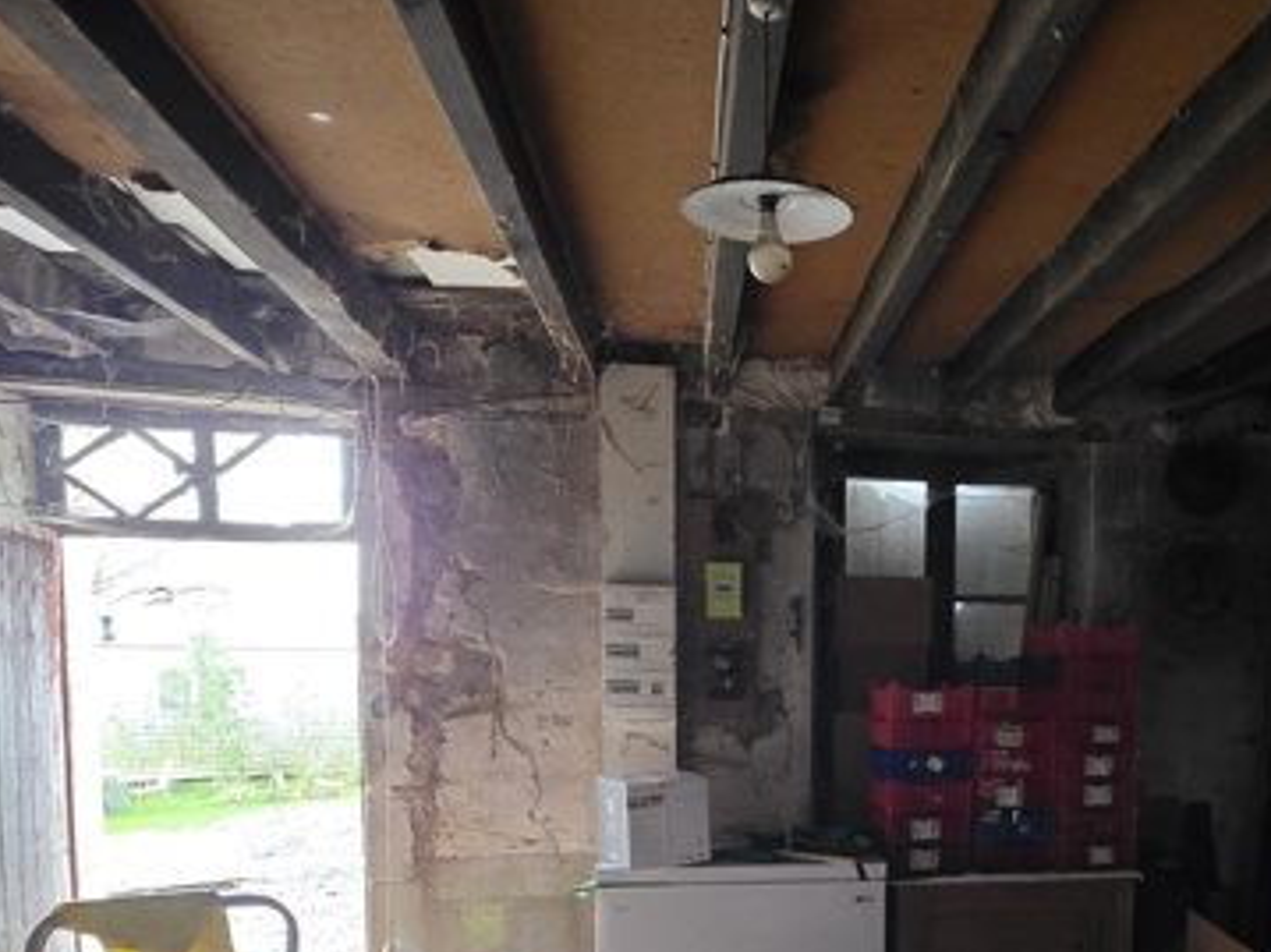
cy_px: 736
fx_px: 1064
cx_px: 942
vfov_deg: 46.1
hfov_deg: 58.7
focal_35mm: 29
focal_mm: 2.2
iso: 1000
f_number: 1.9
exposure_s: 1/50
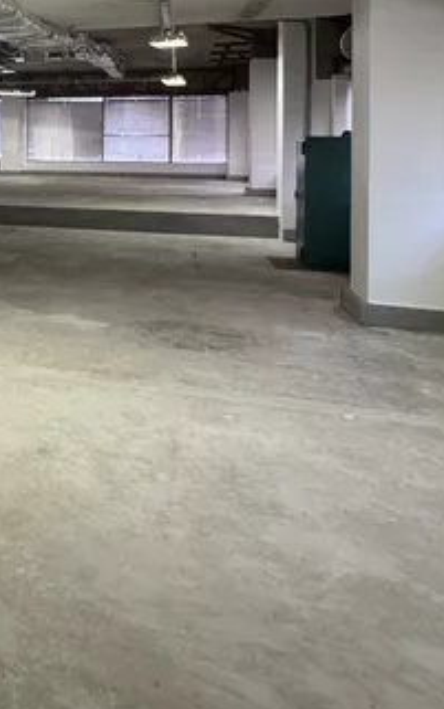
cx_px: -113
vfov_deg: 49.7
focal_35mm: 37
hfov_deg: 28.9
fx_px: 715
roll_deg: -0.3
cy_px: 146
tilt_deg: -0.3
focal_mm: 2.22
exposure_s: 1/50
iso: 320
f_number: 2.2
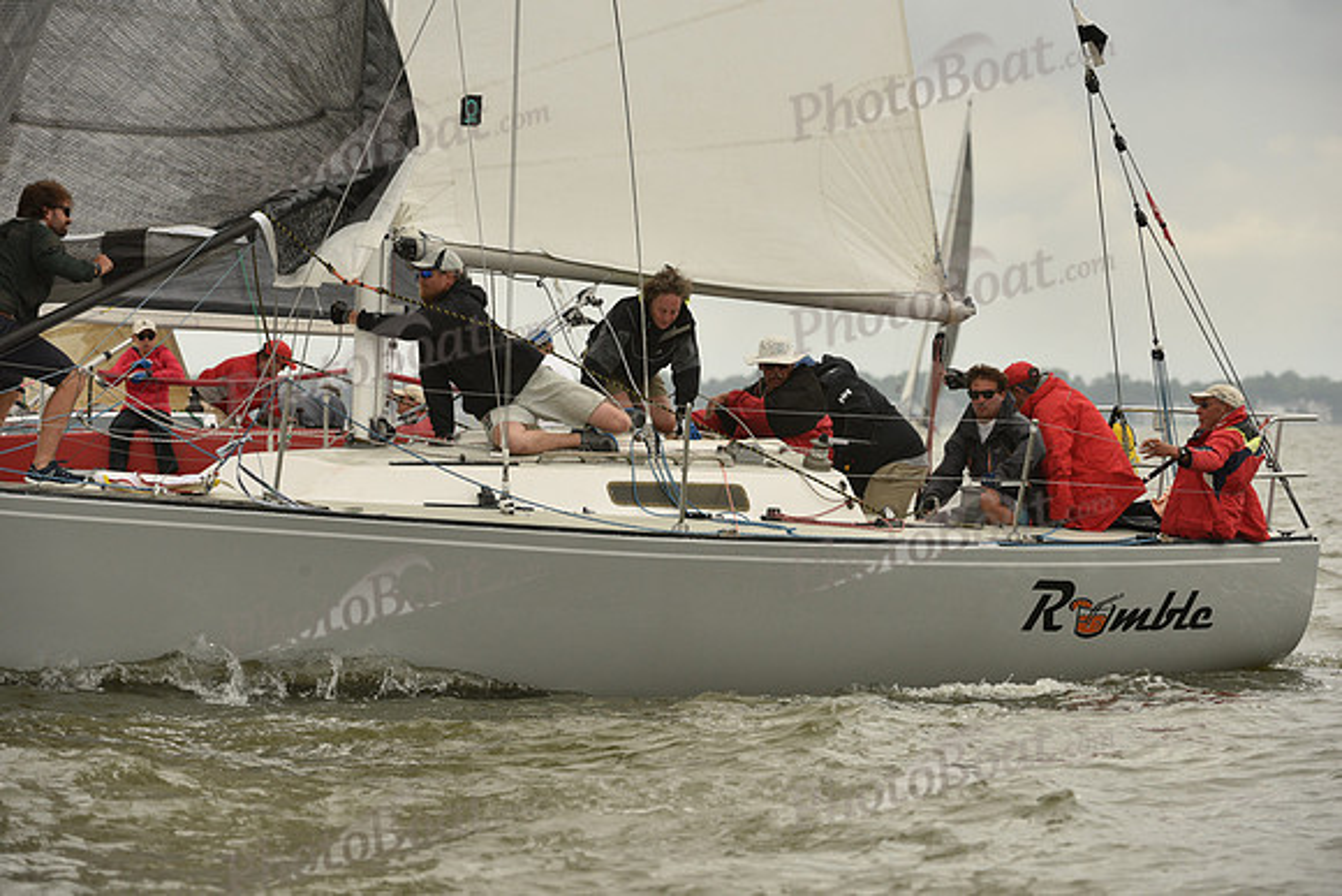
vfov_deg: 5.5
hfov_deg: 8.2
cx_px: 671
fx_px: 9321
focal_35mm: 250
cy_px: 448
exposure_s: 1/800
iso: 400
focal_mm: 250
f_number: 8
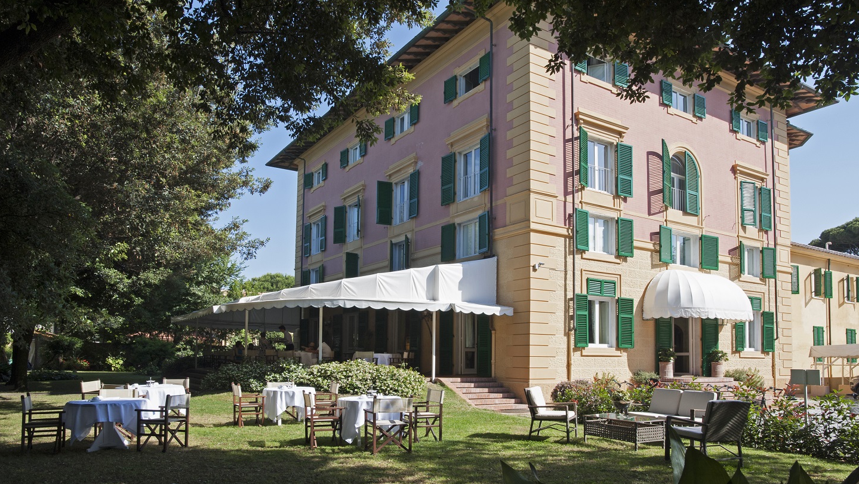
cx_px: 418
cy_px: 234
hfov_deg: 76.3
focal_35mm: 24
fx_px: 547
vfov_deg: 47.7
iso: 320
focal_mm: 22
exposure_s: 1/100
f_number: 16
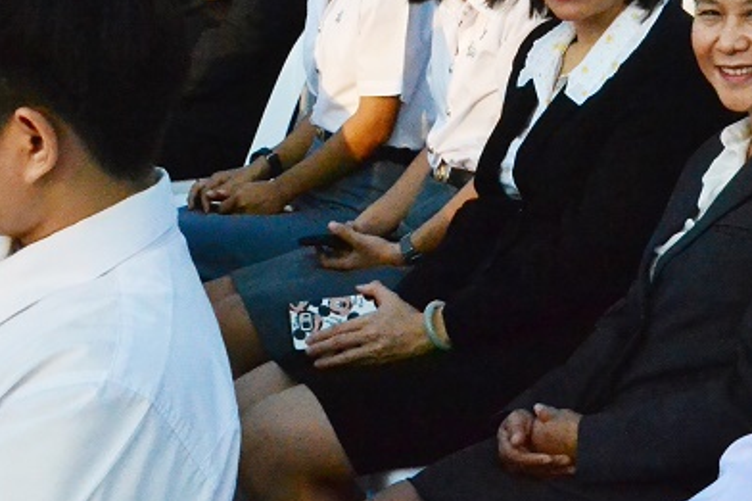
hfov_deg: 20.6
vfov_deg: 13.9
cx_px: 595
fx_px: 2046
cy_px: 101
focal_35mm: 98
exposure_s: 1/1250
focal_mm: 32
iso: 6400
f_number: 18
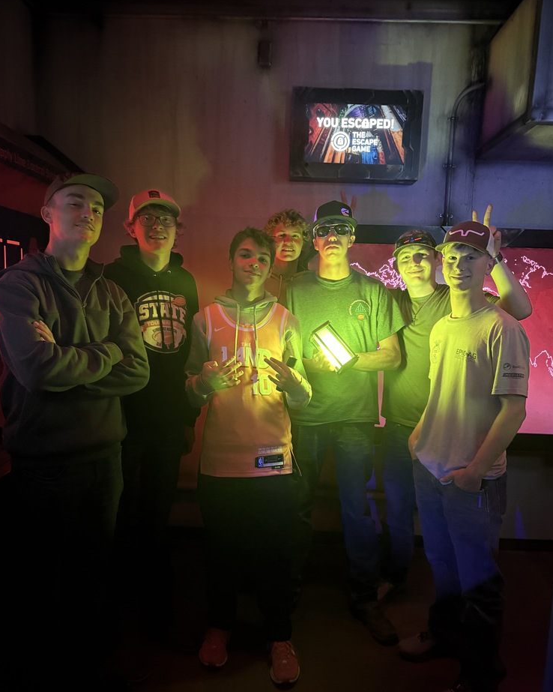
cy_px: 368
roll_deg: -2.0
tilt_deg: -7.9
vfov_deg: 66.0
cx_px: 279
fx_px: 532
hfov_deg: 54.9
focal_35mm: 26
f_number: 1.78
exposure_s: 1/30
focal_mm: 6.76
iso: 1600
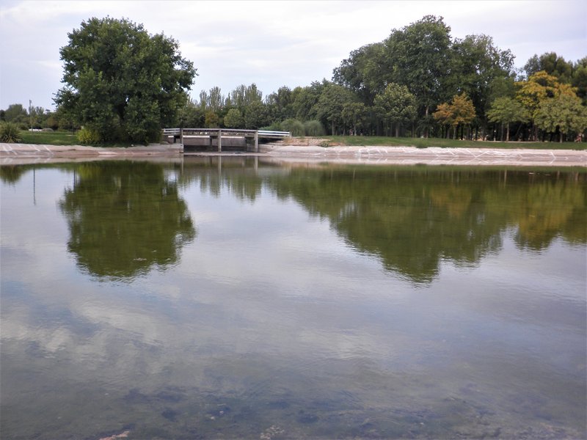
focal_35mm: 36
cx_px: 294
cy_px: 220
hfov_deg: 51.4
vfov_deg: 39.7
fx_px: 610
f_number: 3.5
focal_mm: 6.3
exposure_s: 1/30
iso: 80
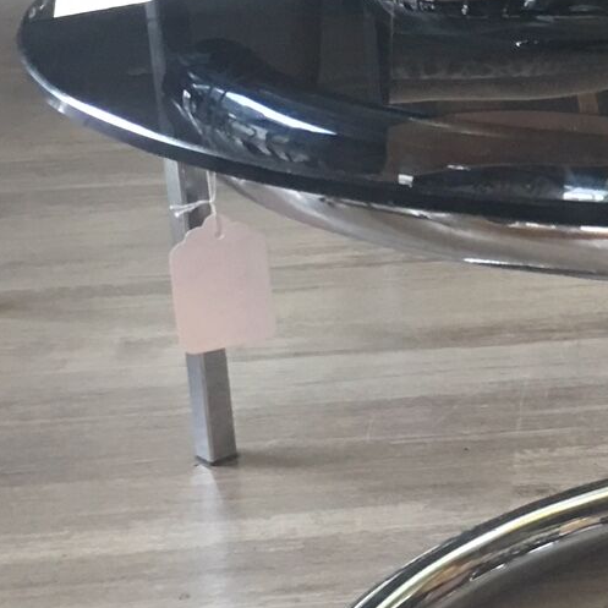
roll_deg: +1.8
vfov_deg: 16.7
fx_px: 2067
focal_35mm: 104
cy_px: 161
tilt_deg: -17.1
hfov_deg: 15.9
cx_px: 779
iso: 80
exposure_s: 1/17
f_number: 2.2
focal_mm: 4.15
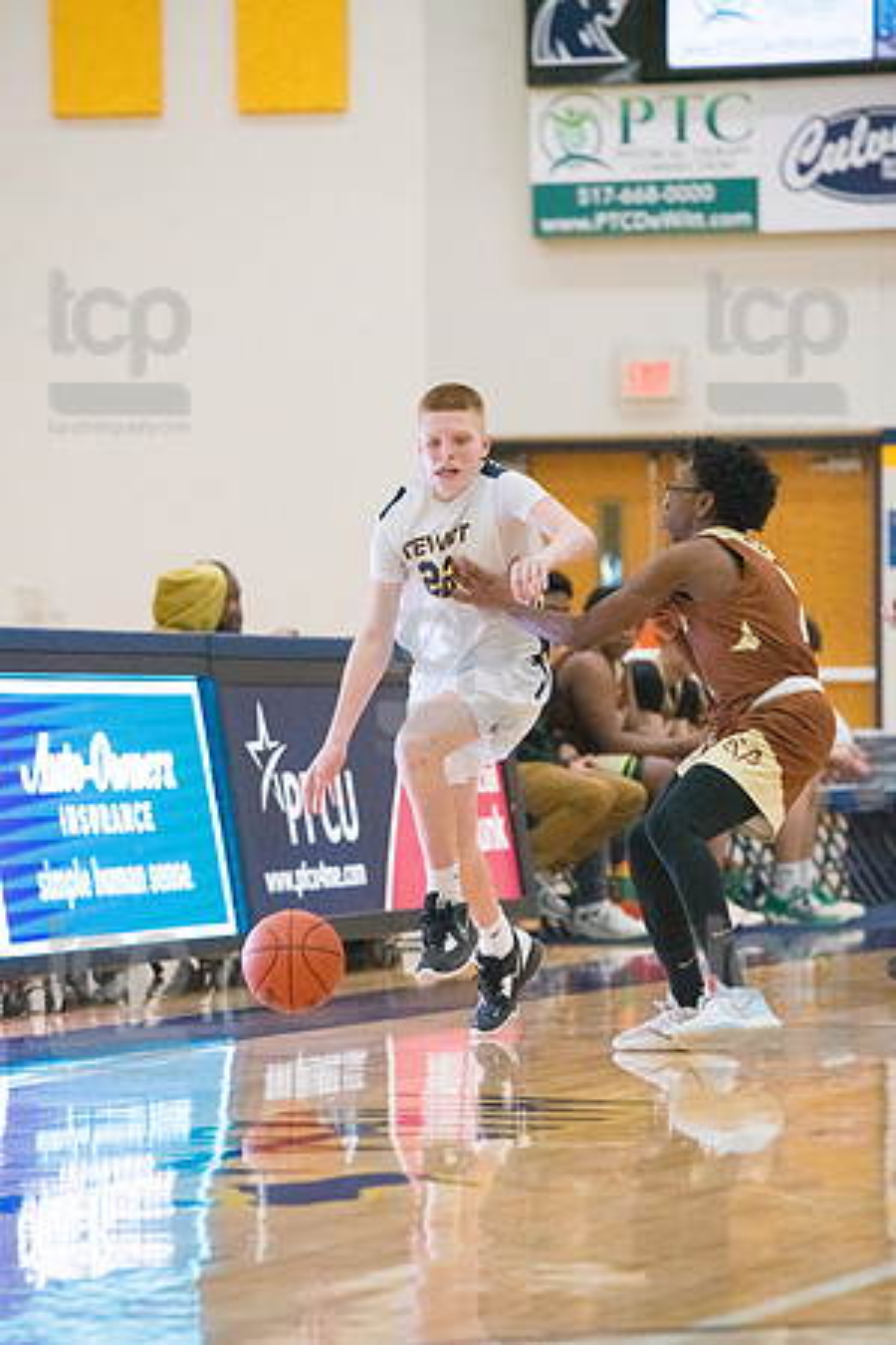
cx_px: 448
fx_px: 7466
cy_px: 672
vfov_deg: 10.3
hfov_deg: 6.9
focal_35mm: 200
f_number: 4.5
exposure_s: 1/1600
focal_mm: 200
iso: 10000
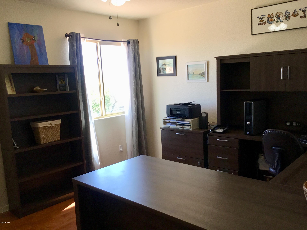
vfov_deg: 45.4
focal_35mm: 31
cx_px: 154
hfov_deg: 58.4
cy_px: 115
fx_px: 275
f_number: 2.4
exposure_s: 1/60
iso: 25
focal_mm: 3.3
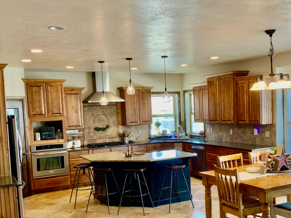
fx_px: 362
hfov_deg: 43.5
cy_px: 135
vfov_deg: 33.5
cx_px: 181
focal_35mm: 43
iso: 50
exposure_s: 1/60
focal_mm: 3
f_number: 1.8
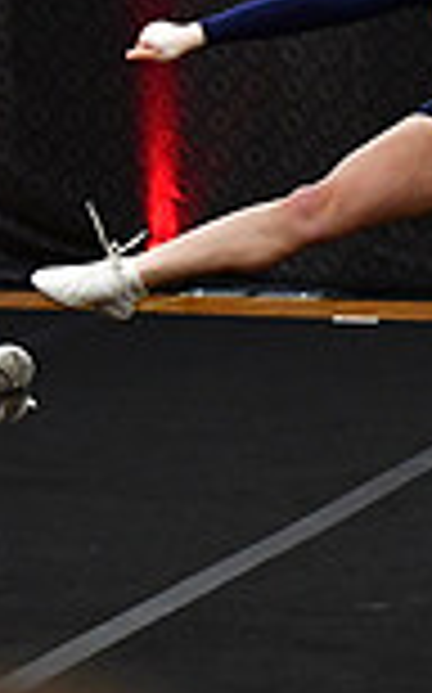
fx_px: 7625
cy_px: 214
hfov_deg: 3.2
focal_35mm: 404
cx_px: 1215
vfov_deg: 5.2
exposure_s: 1/500
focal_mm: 70
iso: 4000
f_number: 4
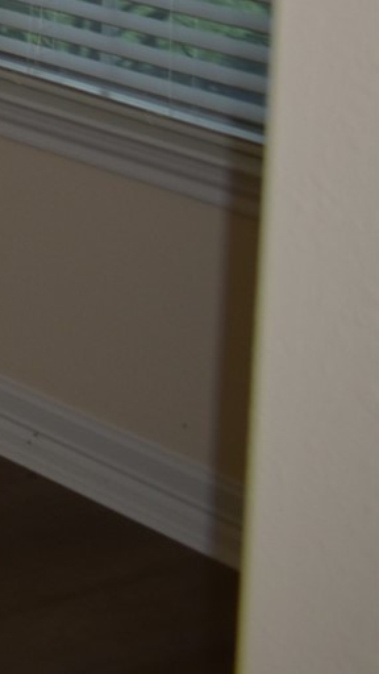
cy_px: -268
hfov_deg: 7.6
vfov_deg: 16.6
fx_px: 2144
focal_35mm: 120
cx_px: -1046
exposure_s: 1/40
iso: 200
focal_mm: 18
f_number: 3.5
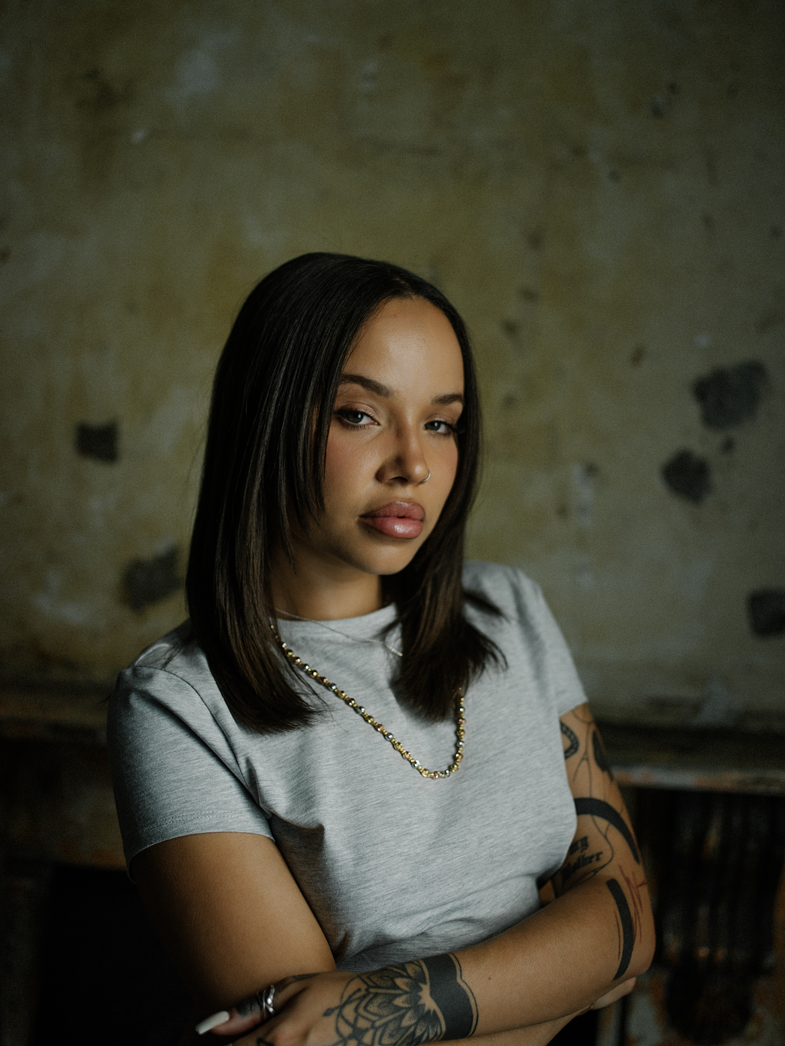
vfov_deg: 43.9
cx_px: 392
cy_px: 523
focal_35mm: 43
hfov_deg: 33.6
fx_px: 1300
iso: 200
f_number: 2.8
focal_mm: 55
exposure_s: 1/80
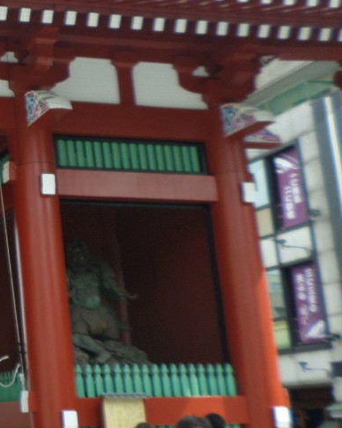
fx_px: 785
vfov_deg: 30.5
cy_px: 241
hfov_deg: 20.4
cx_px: -198
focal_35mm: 62
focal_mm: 4.5
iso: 80
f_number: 2.5
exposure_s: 1/350
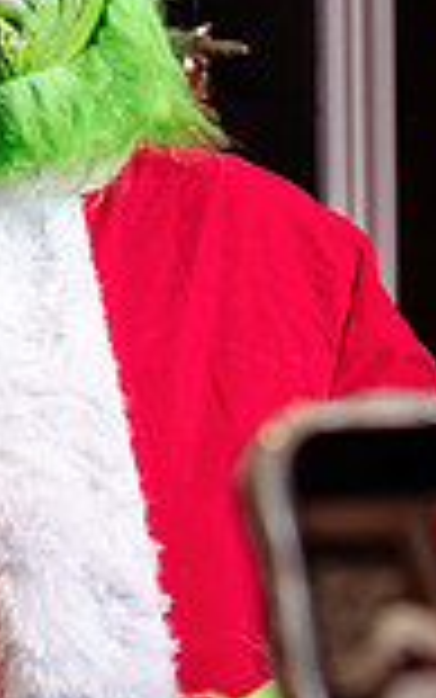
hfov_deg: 9.8
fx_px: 2184
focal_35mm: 115
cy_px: 244
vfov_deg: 18.1
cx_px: -677
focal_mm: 28
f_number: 4.5
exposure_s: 1/200
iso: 500
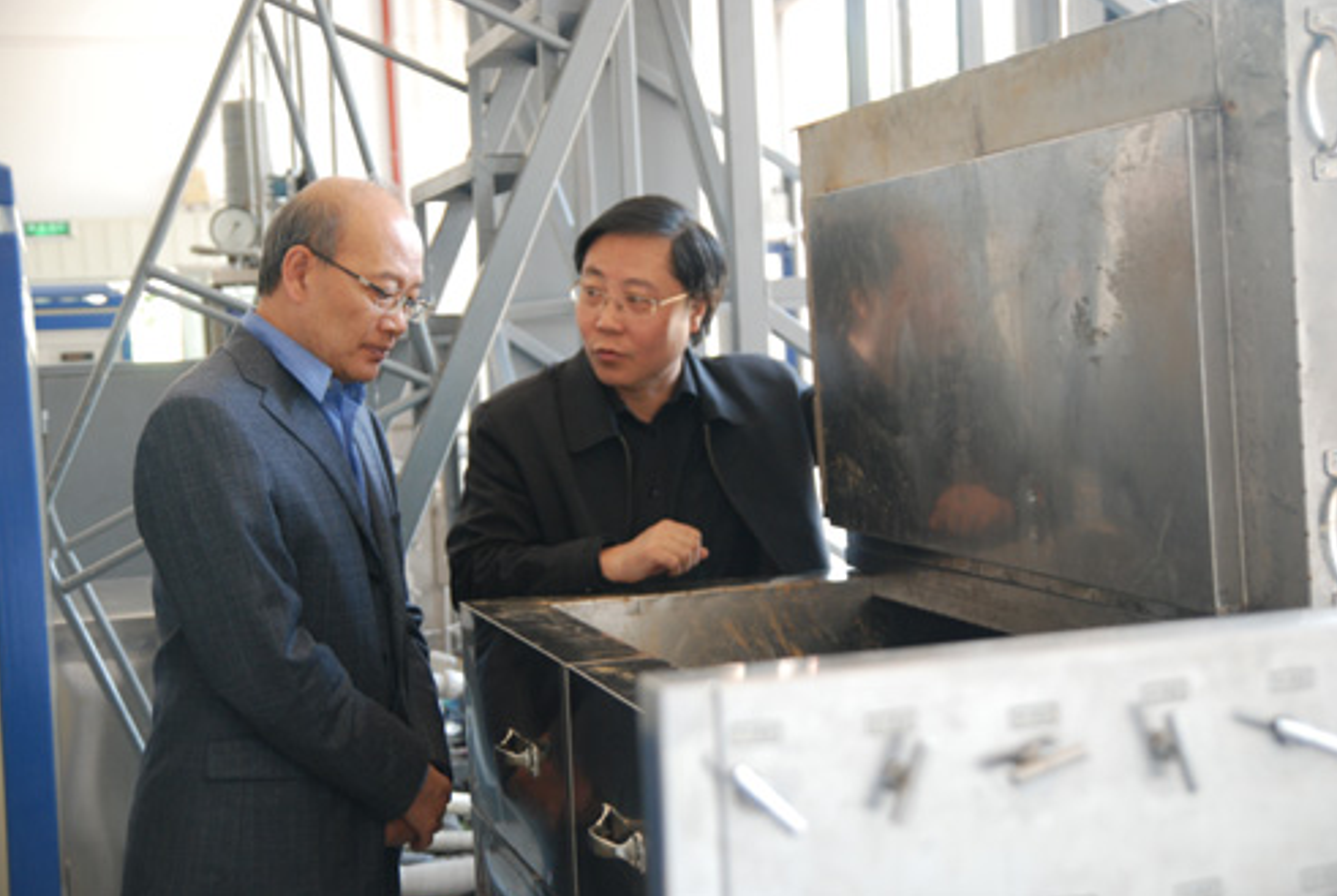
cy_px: 448
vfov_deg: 25.4
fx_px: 1990
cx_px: 673
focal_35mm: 54
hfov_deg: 37.1
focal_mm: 35
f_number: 2.8
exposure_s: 1/13
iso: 400
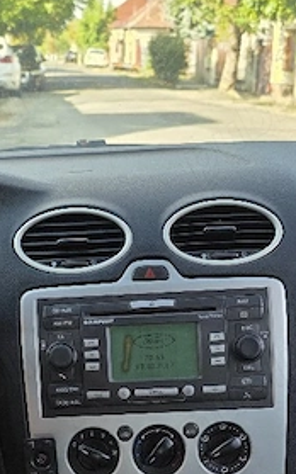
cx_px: 97
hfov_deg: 18.5
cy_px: 399
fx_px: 905
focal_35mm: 70
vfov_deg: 28.6
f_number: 1.7
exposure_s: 1/370
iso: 50
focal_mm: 6.3
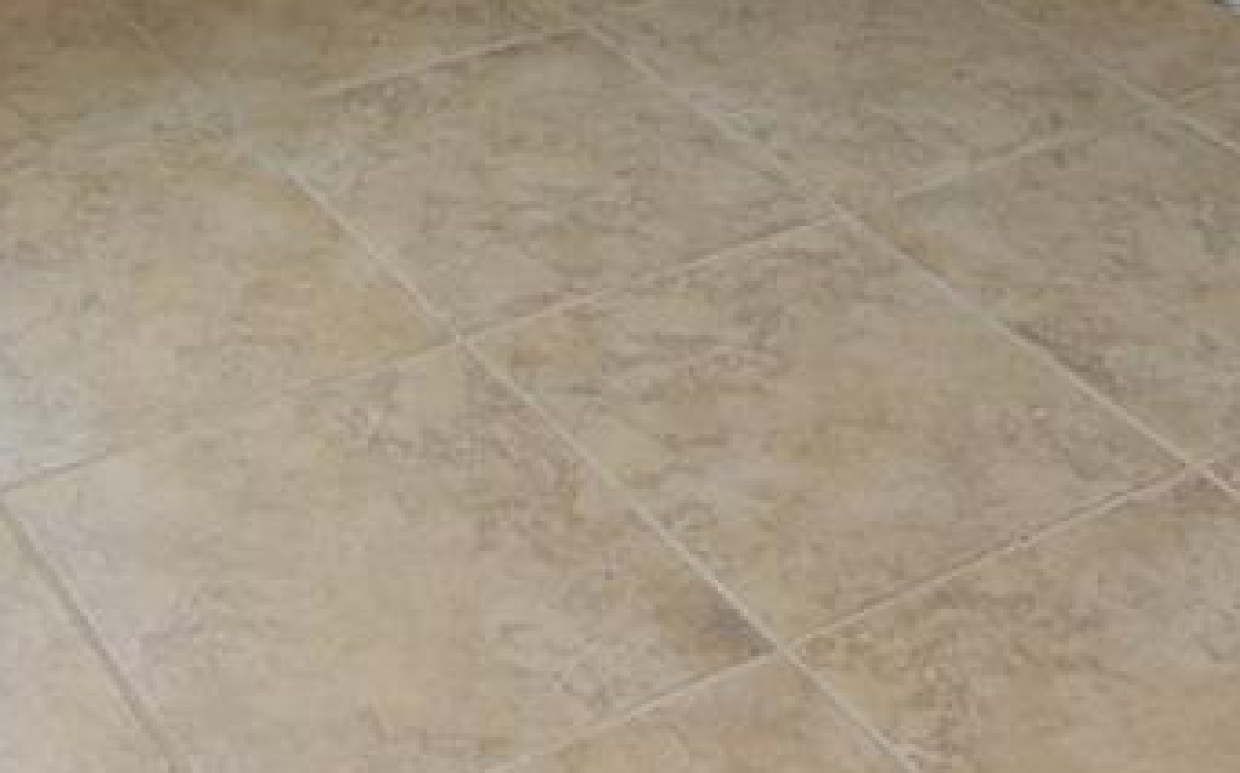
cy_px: -1036
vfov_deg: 13.6
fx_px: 2432
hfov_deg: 28.4
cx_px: 427
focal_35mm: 72
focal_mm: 10
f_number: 4.5
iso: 200
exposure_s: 1/80
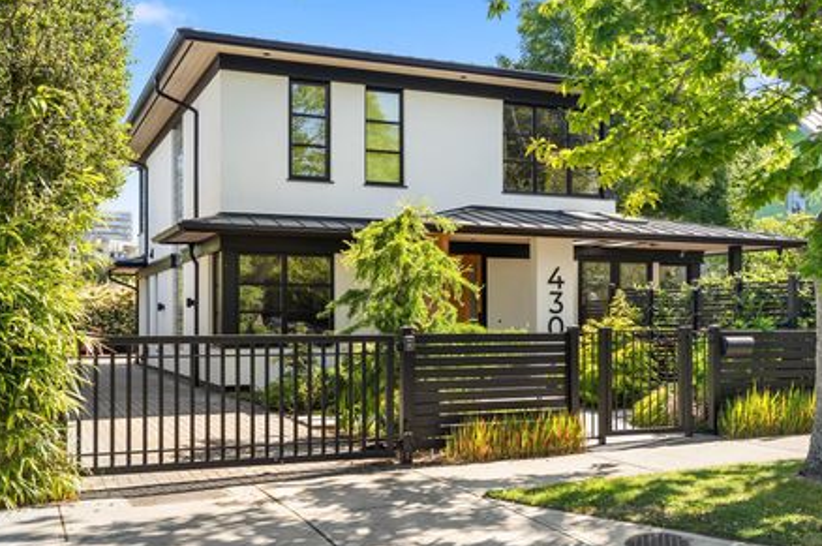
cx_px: 445
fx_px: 912
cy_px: 249
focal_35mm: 40
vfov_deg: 33.3
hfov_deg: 48.5
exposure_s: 1/400
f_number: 5.6
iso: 250
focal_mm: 35
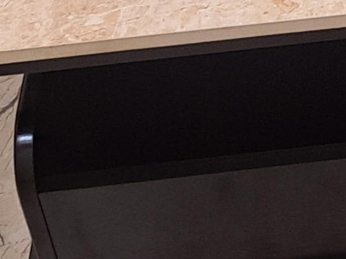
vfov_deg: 7.6
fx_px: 1799
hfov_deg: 10.5
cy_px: -418
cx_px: 569
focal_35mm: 180
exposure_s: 1/50
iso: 160
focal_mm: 5.23
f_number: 1.8
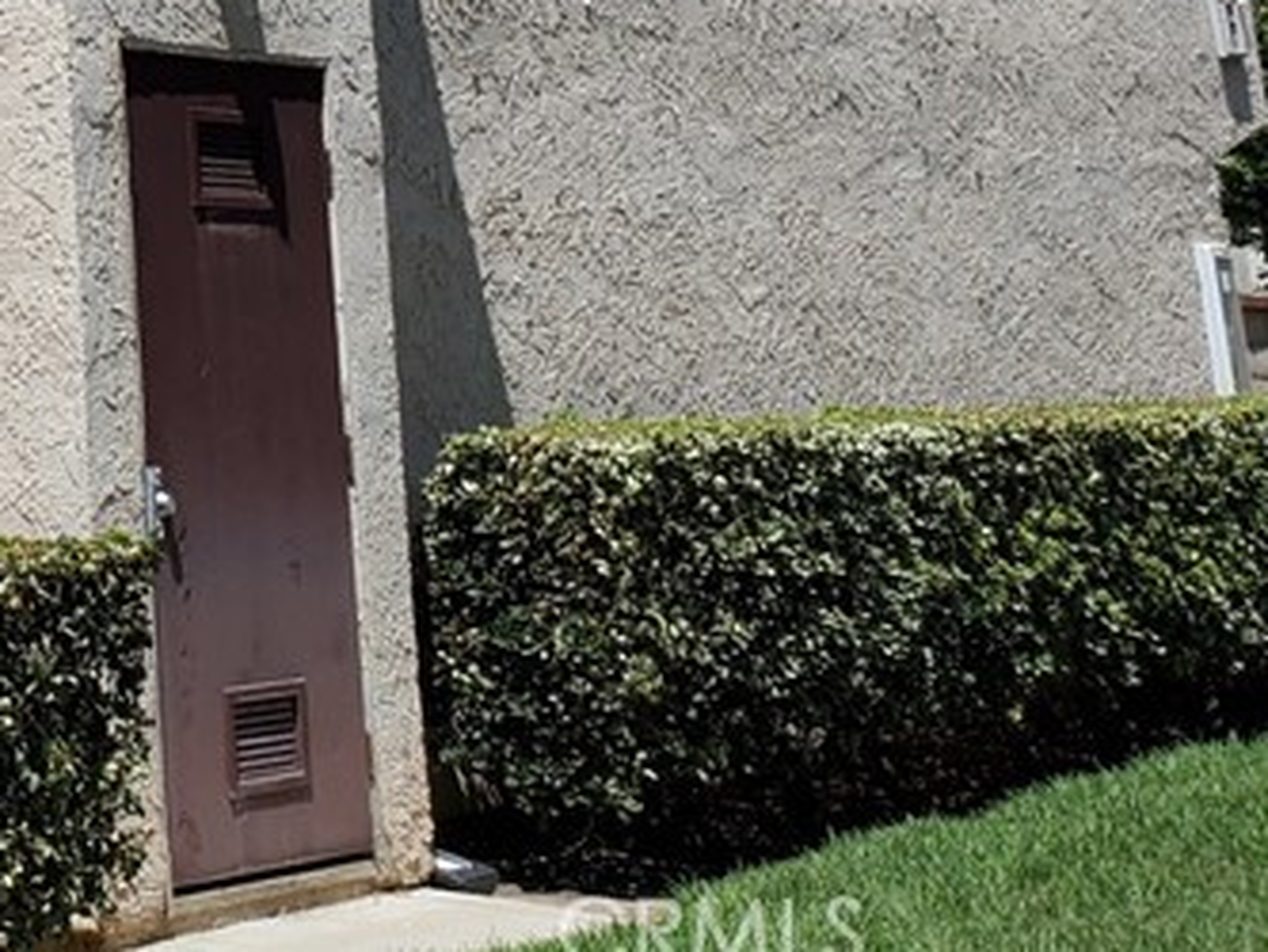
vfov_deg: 16.7
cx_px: -453
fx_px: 2931
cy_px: -476
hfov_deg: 21.6
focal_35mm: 80
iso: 50
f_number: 2.4
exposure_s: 1/1690
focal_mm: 4.3
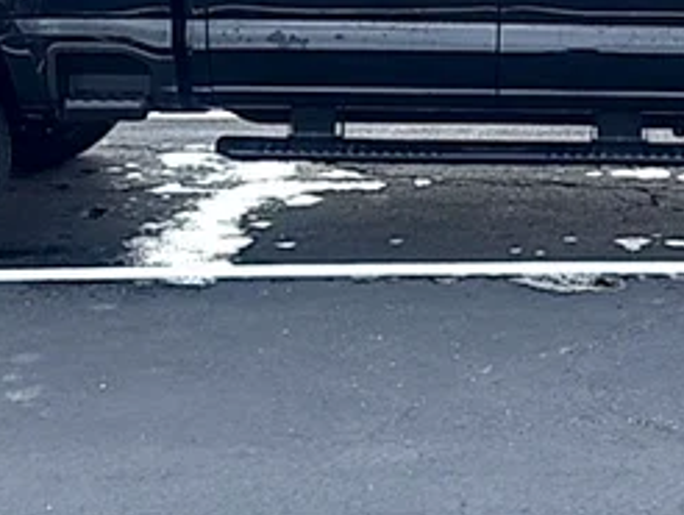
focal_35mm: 71
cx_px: 456
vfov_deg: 19.7
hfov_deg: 27.2
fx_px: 1404
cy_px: -74
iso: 100
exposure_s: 1/2110
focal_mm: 6.76
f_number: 1.78
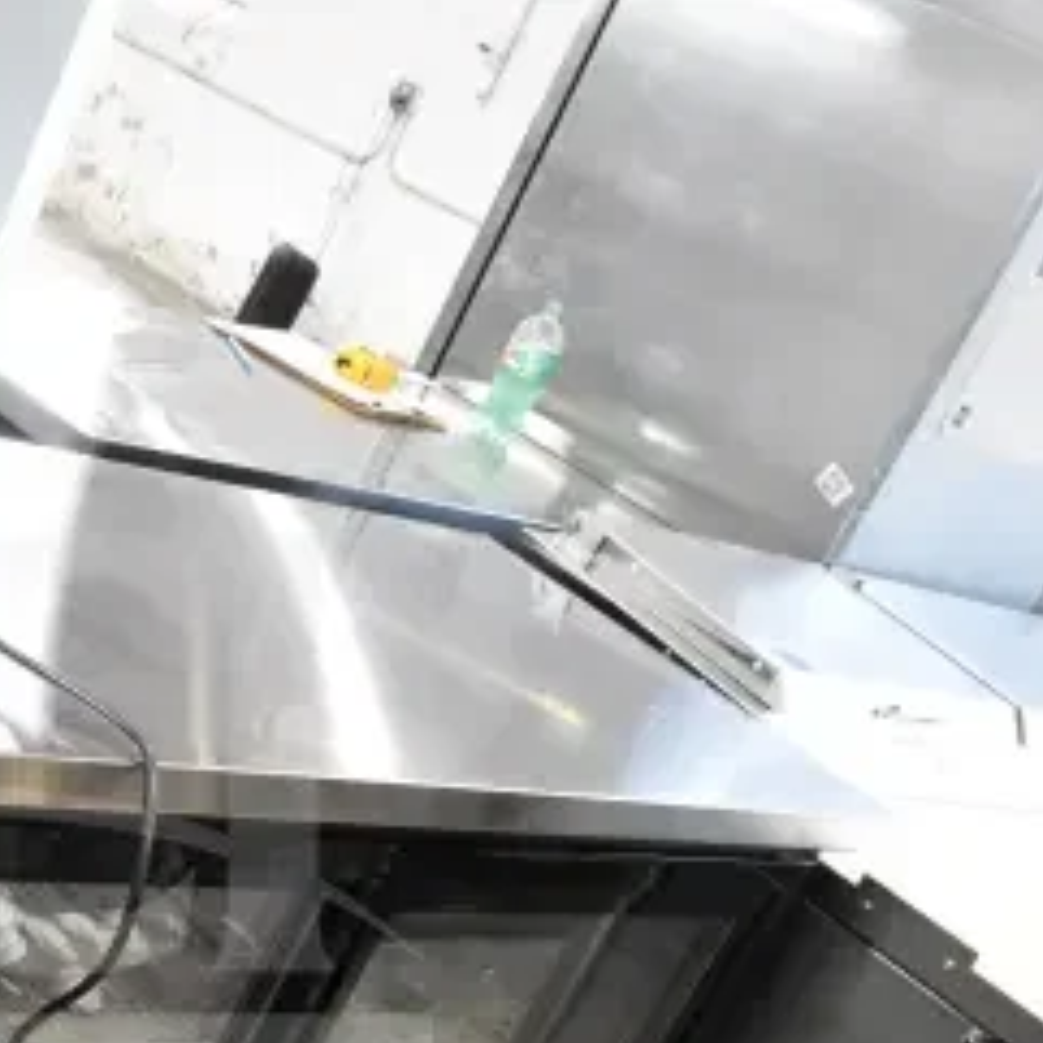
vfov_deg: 28.7
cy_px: 876
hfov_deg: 27.4
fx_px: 1977
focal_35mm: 58
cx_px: -56
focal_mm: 18
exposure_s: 1/160
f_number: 6.3
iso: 6400
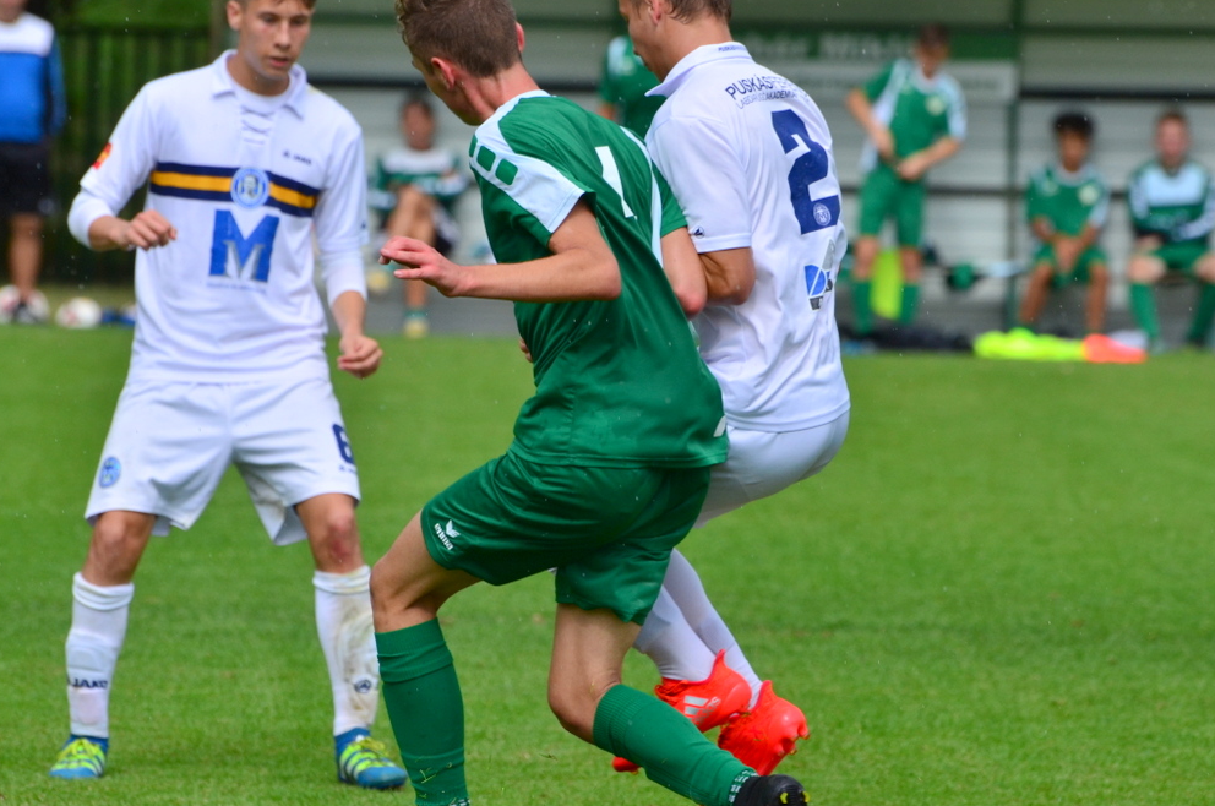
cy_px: 393
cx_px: 699
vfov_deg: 3.4
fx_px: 13444
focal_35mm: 399
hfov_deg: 5.2
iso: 400
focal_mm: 220
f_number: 6.3
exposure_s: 1/1600
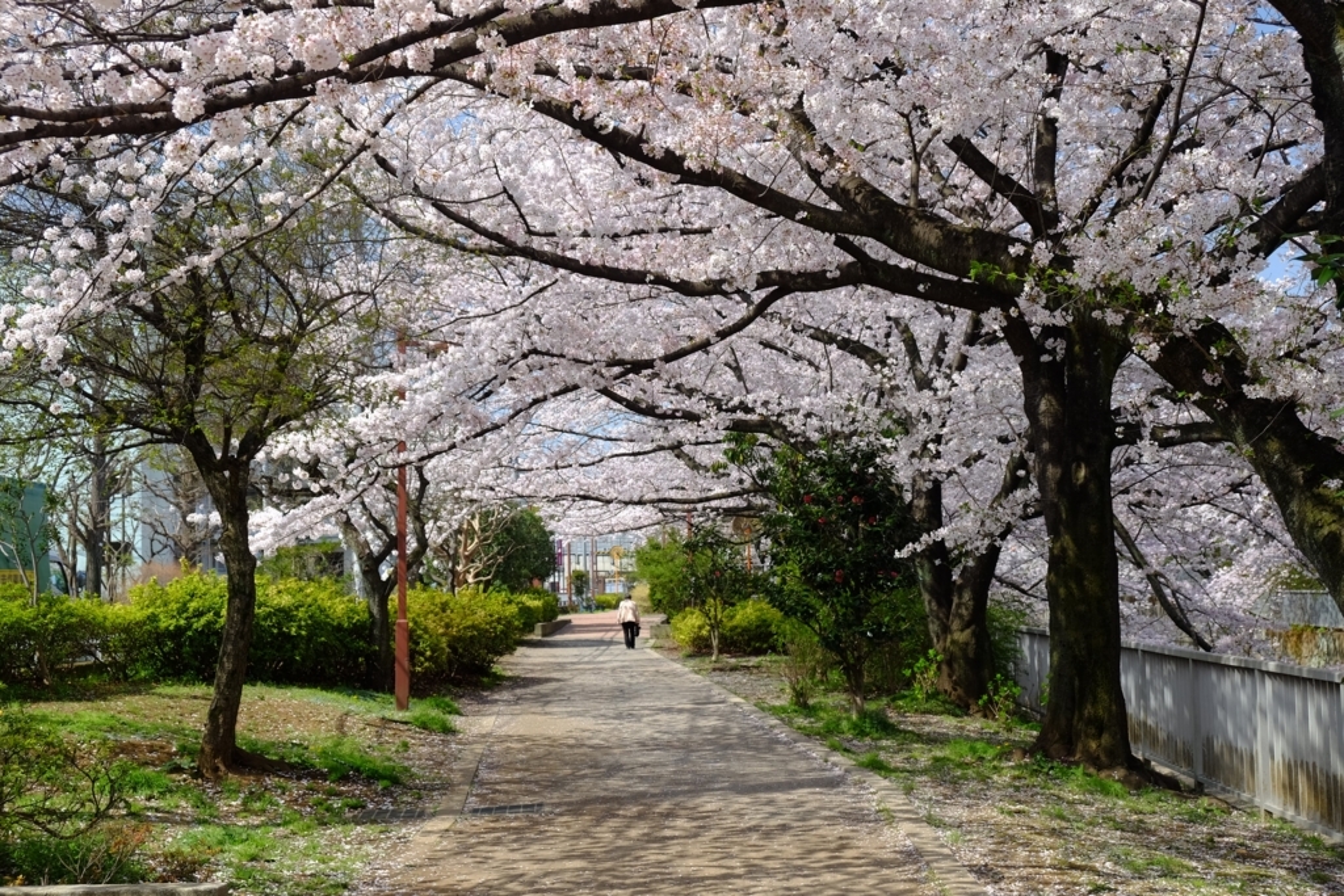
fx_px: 1680
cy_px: 448
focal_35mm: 45
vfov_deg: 29.9
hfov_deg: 43.6
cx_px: 672
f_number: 5
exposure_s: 1/140
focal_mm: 30.2
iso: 200
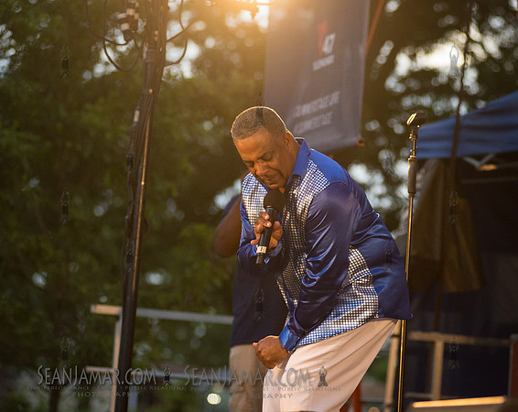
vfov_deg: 9.7
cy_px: 211
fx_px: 2419
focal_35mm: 158
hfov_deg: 12.2
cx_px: 282
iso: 2000
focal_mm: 120
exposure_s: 1/400
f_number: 3.5
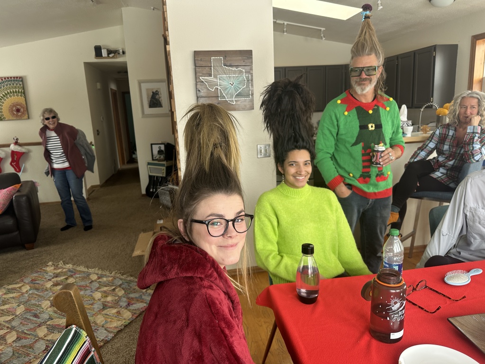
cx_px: 242
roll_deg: +3.4
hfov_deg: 71.6
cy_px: 182
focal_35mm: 24
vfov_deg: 56.8
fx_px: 336
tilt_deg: -12.6
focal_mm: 6.86
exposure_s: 1/121
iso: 125
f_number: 1.78
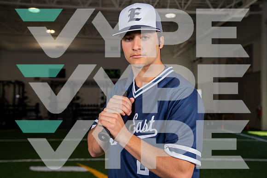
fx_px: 371
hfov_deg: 39.6
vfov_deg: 27.0
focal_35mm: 50
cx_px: 134
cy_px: 89
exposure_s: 1/200
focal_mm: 50
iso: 200
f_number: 5.6
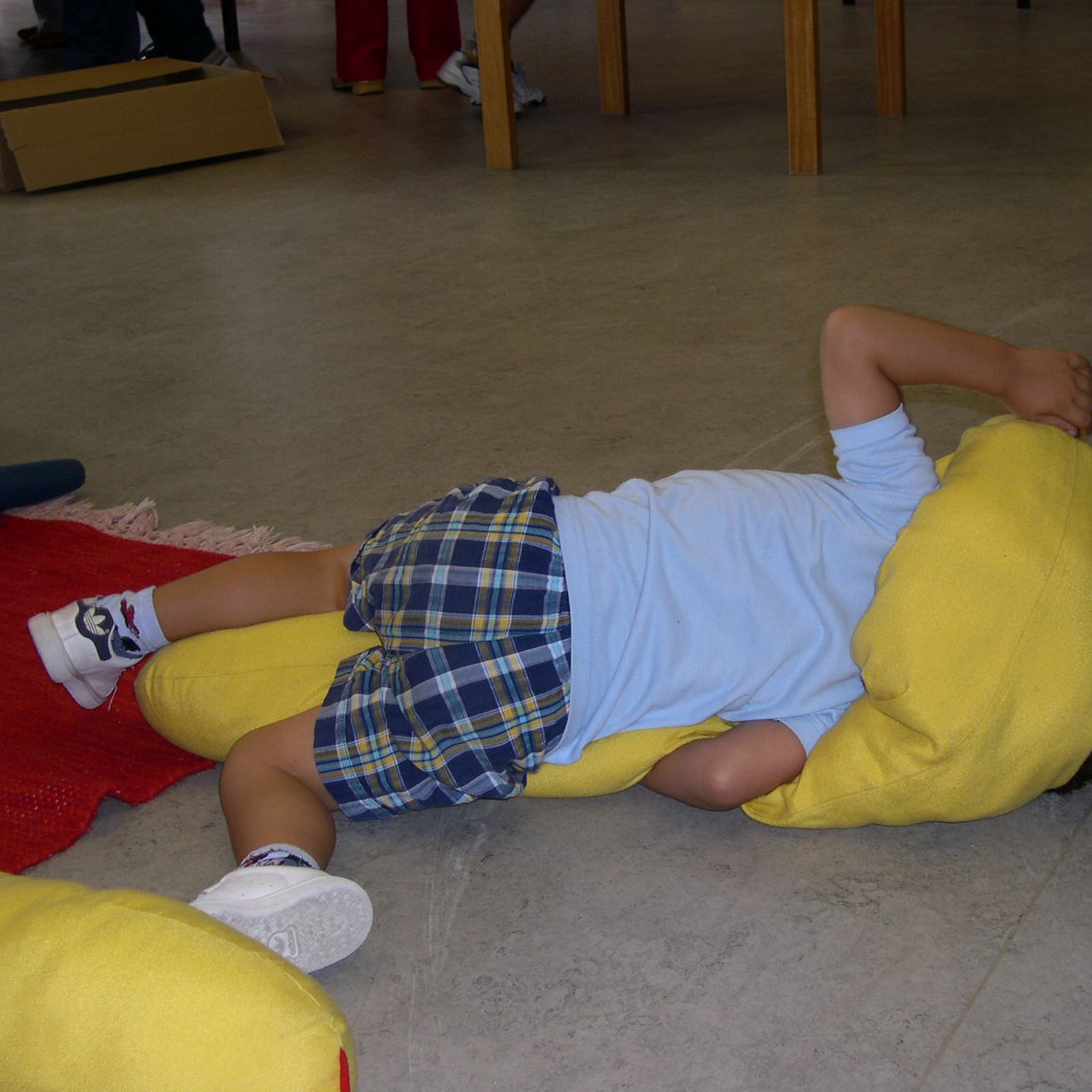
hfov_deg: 27.7
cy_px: 546
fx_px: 2213
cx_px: 651
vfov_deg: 27.7
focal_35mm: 62
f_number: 3.2
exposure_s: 1/60
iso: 100
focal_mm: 11.1
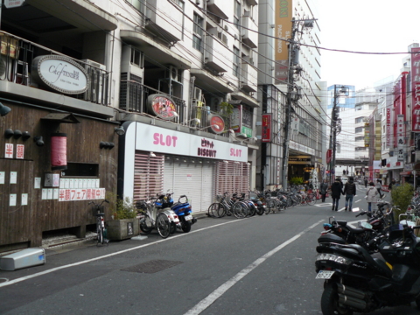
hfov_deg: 51.4
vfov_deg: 39.7
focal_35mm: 36
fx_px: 437
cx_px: 210
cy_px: 158
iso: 125
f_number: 2.8
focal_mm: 6
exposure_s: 1/500
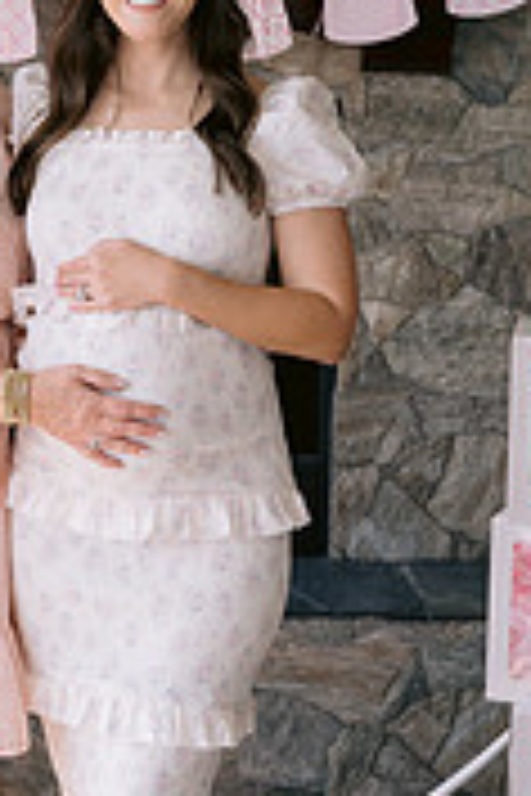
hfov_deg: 10.7
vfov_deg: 16.1
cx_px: -4
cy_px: 297
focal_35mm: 127
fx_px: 2810
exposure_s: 1/500
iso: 200
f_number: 4
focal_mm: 50
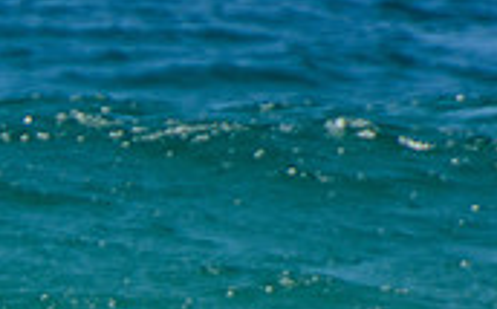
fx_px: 27961
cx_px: -298
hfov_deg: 1.0
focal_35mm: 2067
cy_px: 487
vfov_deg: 0.6
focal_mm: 400
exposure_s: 1/2000
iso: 250
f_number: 5.6
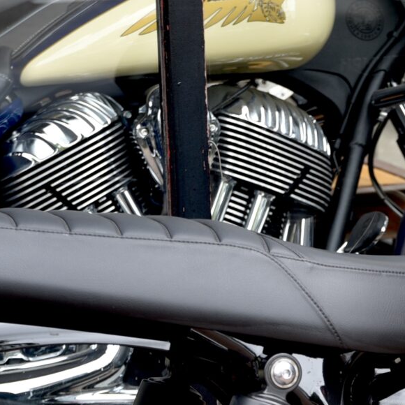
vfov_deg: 8.9
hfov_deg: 8.8
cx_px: 545
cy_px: 429
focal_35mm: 195
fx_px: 2581
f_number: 4.5
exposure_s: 1/80
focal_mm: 52
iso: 100
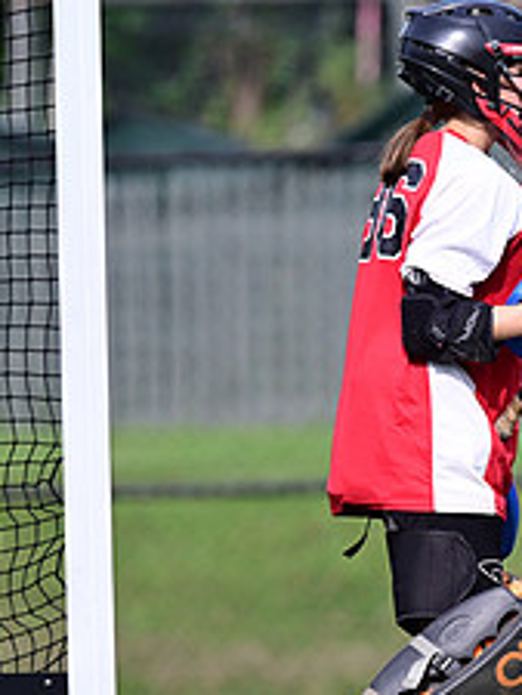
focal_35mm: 1237
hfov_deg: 1.2
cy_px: 415
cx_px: 497
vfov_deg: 1.6
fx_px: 24848
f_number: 5.6
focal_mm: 500
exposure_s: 1/1600
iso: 560
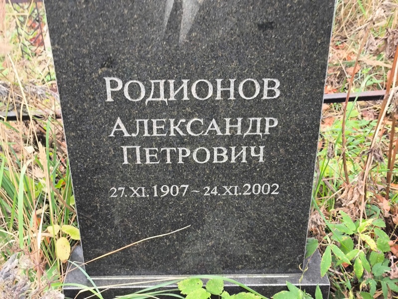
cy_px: 150
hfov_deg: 38.2
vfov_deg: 29.1
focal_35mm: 50
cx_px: 199
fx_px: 575
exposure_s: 1/60
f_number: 1.7
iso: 125
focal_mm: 4.71
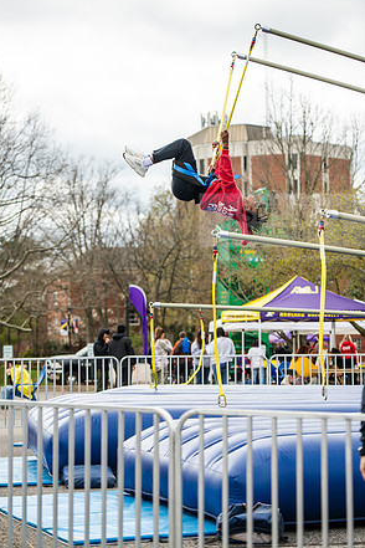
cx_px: 180
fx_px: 1475
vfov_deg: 21.0
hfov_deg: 14.1
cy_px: 271
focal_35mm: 97
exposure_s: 1/800
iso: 125
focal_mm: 95
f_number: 3.5
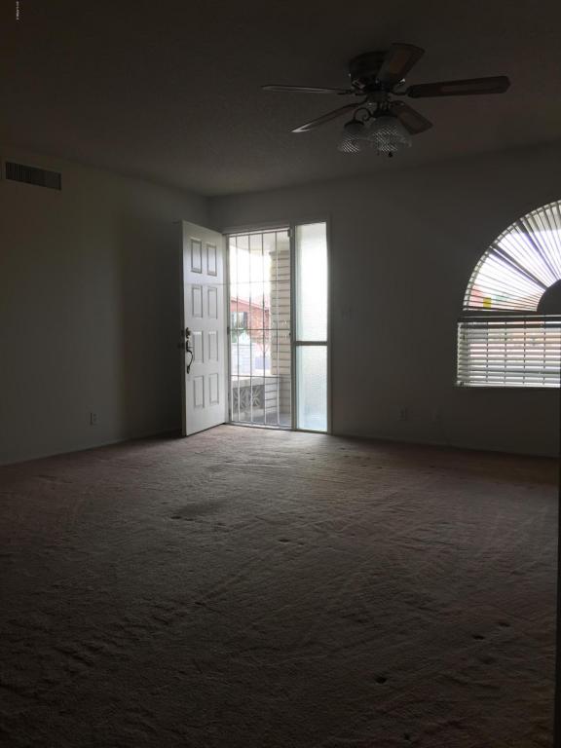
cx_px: 280
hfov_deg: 48.2
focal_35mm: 29
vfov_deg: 61.7
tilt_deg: -2.8
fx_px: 627
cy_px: 374
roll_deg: +0.0
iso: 40
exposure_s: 1/60
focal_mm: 4.15
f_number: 2.2
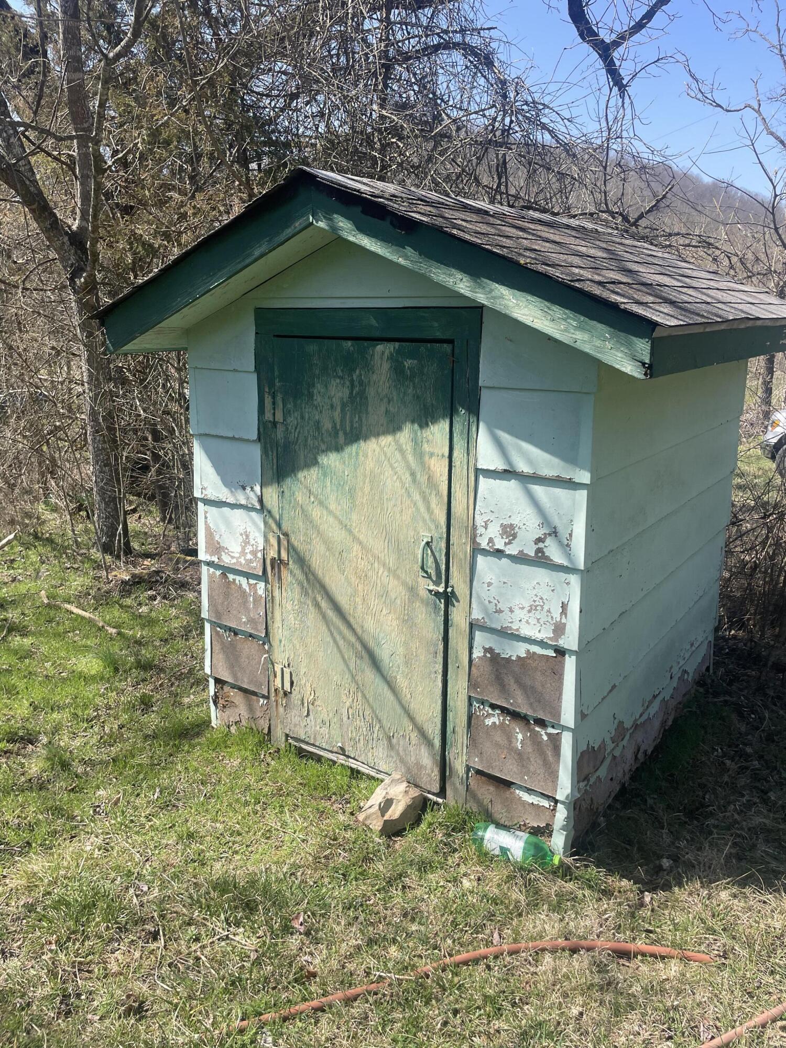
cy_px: 524
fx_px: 787
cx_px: 393
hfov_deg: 53.1
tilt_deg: -15.3
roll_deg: +0.7
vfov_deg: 67.3
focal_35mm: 26
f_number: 1.6
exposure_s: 1/1689
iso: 32
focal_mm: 4.2
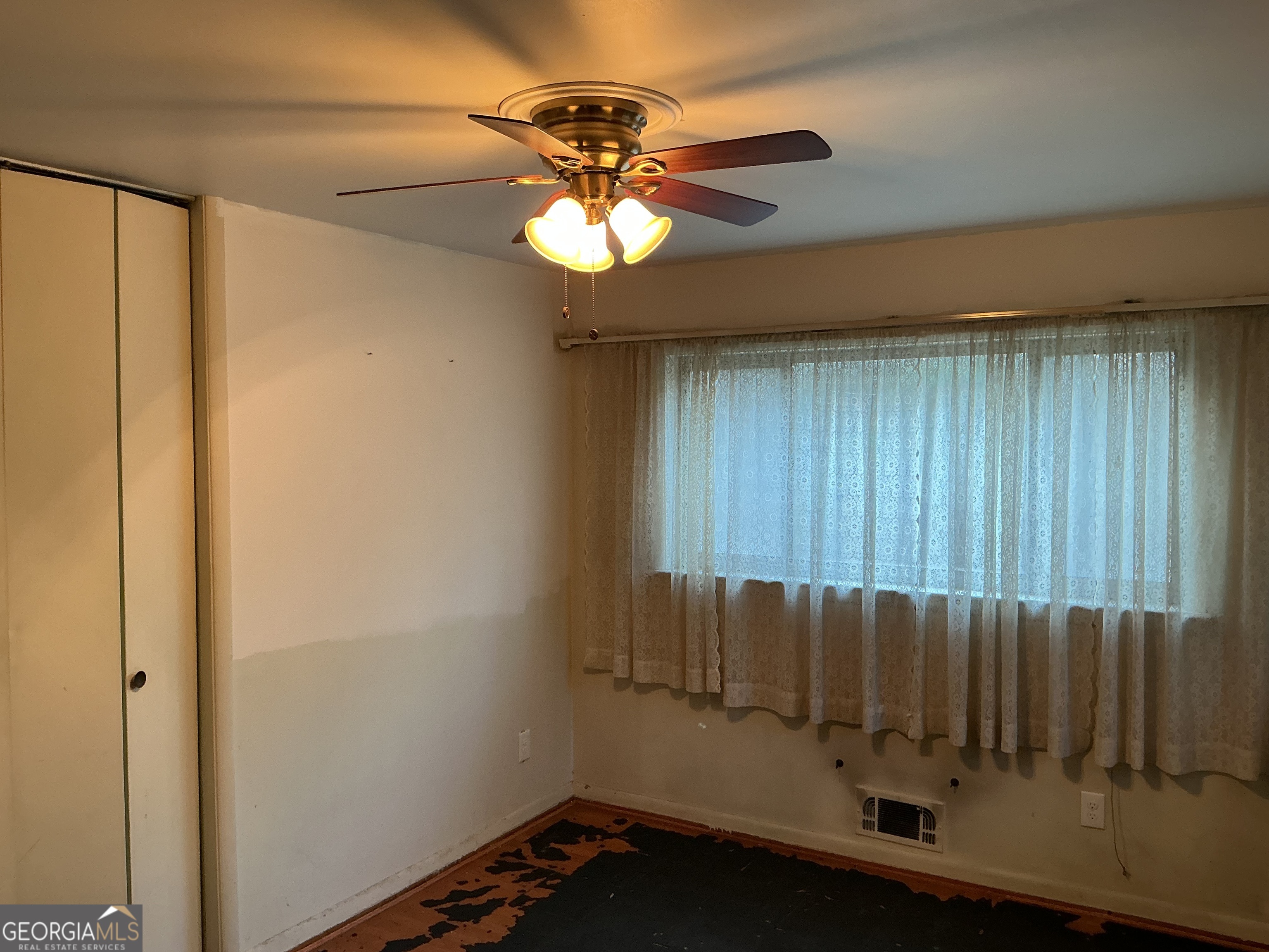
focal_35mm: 29
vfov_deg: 48.2
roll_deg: +0.7
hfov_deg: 61.7
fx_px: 1063
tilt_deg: -2.0
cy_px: 476
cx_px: 634
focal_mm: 3
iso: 100
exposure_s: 1/60
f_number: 1.8
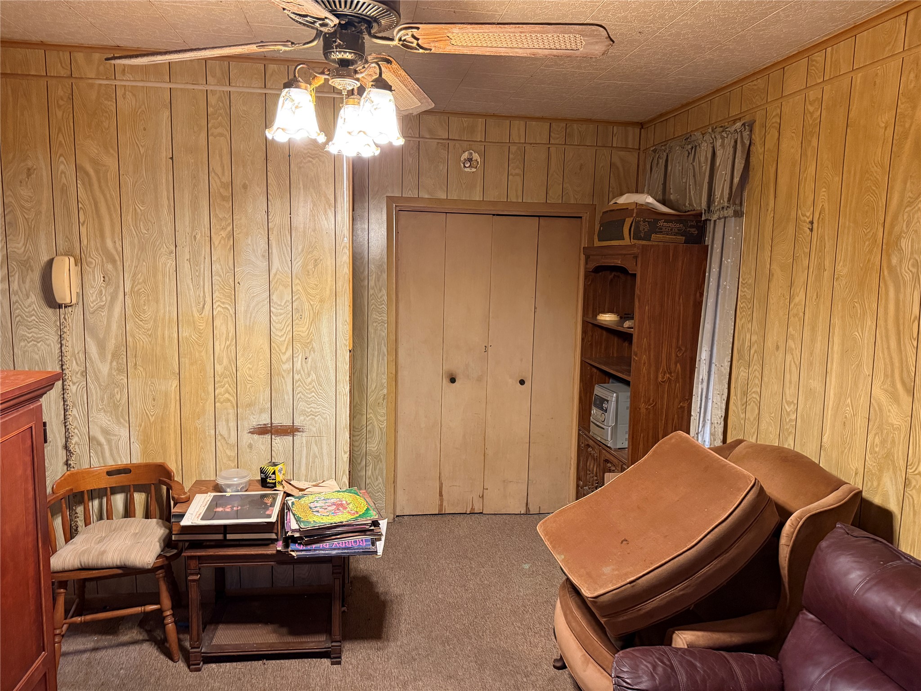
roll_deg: -1.6
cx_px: 460
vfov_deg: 56.8
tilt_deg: -7.8
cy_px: 346
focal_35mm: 24
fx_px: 639
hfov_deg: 71.6
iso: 640
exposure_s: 1/60
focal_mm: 6.76
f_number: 1.78
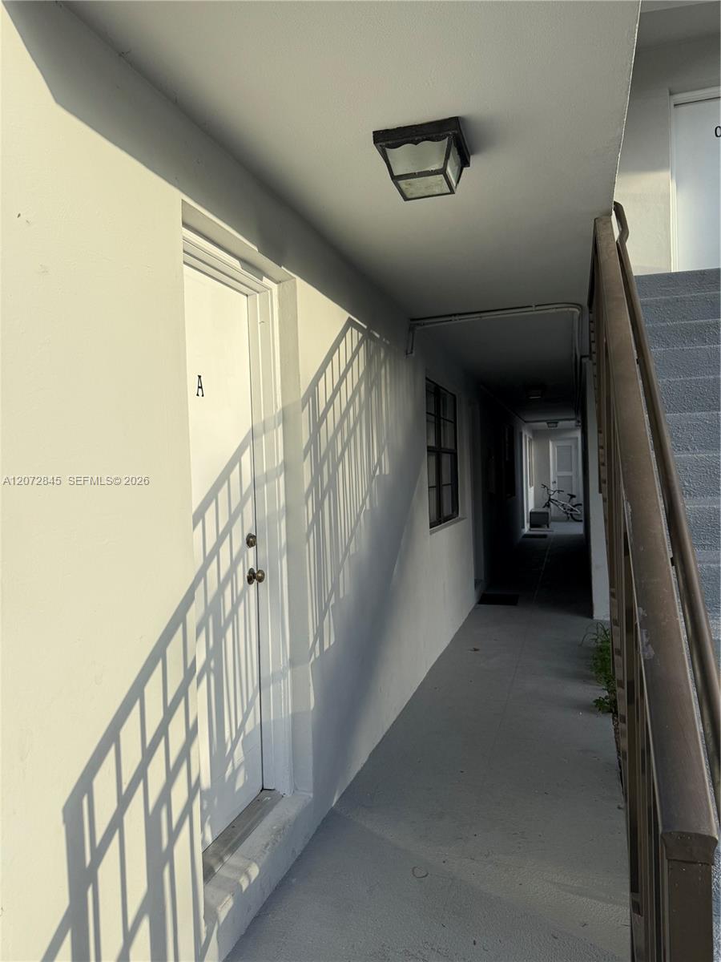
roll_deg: +2.7
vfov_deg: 71.6
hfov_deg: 56.8
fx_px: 667
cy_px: 481
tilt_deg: +0.4
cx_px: 360
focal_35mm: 24
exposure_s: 1/2053
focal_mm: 6.76
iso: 80
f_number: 1.78
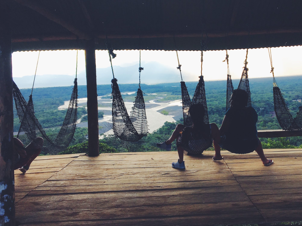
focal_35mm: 37
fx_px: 323
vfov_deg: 38.7
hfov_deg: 49.8
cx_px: 183
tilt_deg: -4.7
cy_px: 108
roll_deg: +3.0
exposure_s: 1/390
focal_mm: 4.15
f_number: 2.2
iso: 25
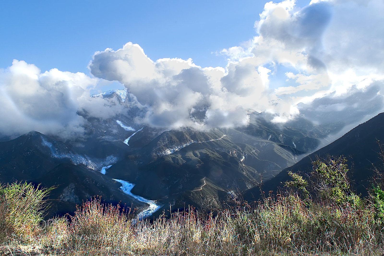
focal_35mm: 27
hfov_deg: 67.4
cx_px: 192
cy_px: 128
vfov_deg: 48.0
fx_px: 288
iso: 400
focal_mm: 18
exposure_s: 1/125
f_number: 22
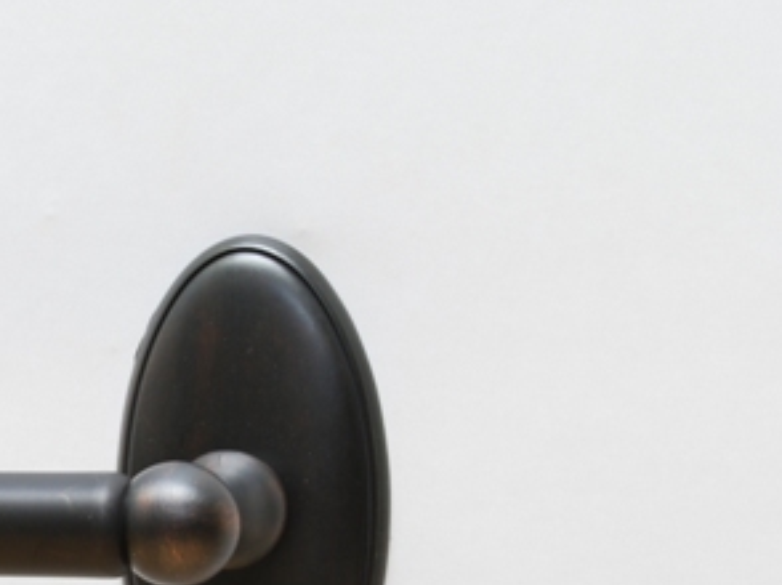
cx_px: -53
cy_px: 497
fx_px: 3906
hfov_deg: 11.3
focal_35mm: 173
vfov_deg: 8.5
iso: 100
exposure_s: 2.5
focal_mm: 55
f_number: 18
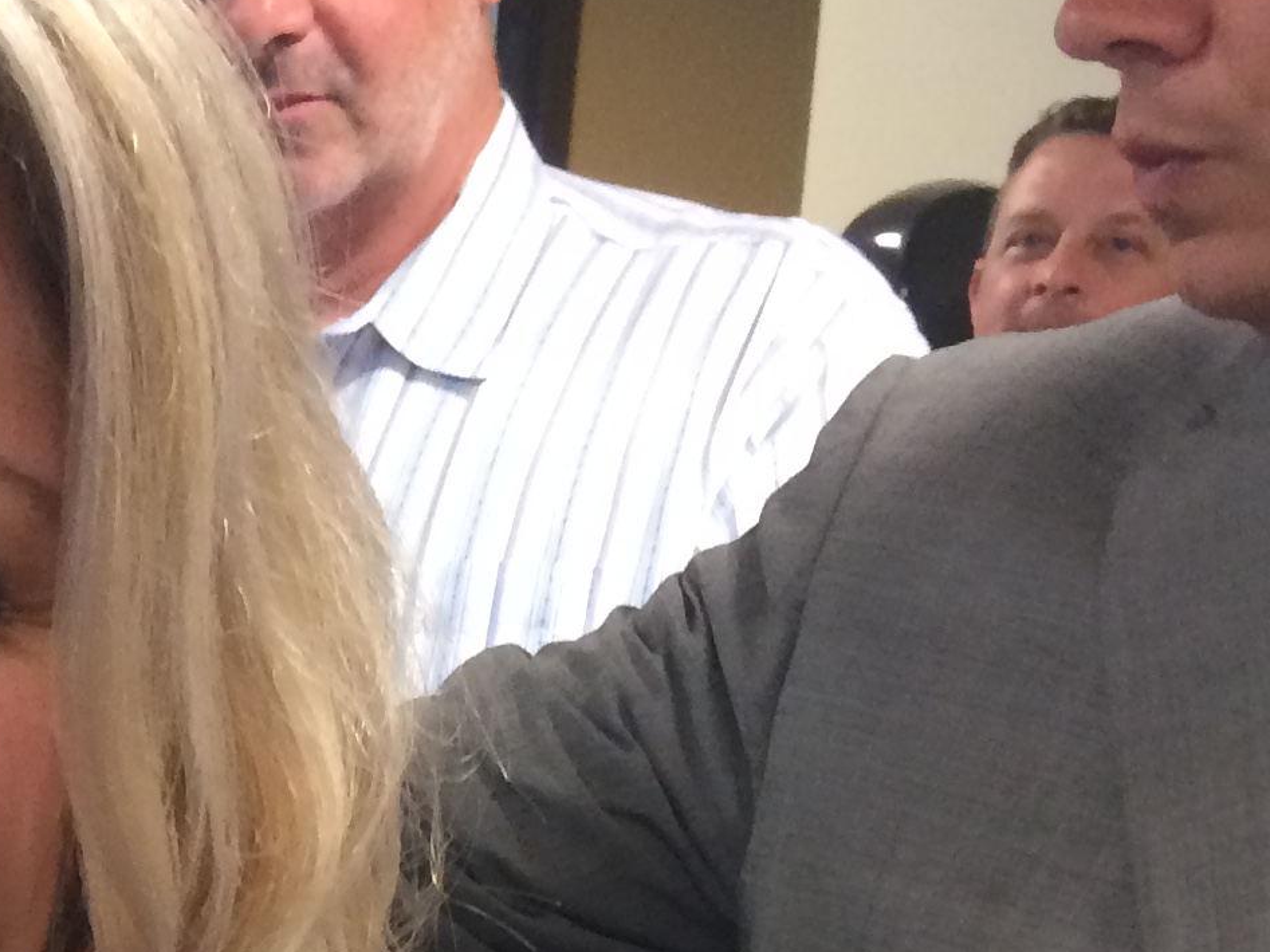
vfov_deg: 14.1
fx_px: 3668
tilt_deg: -15.1
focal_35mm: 100
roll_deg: -0.5
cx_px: -532
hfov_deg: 17.9
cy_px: 1322
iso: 160
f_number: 2.2
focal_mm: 4.15
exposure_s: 1/30
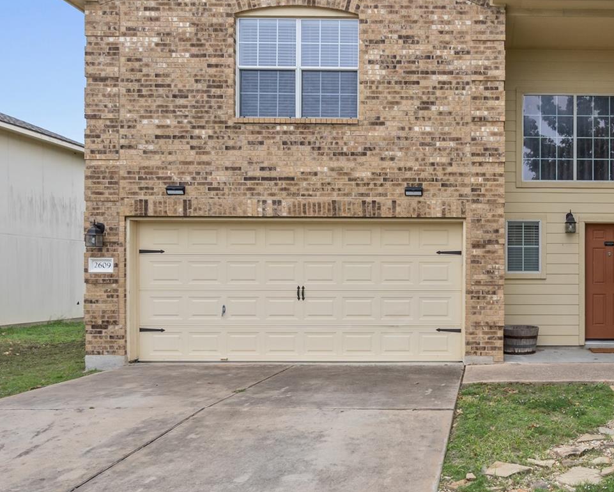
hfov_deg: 51.3
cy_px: 281
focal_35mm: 32
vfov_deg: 45.7
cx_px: 511
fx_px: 582
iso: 500
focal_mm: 16
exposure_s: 1/160
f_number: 8
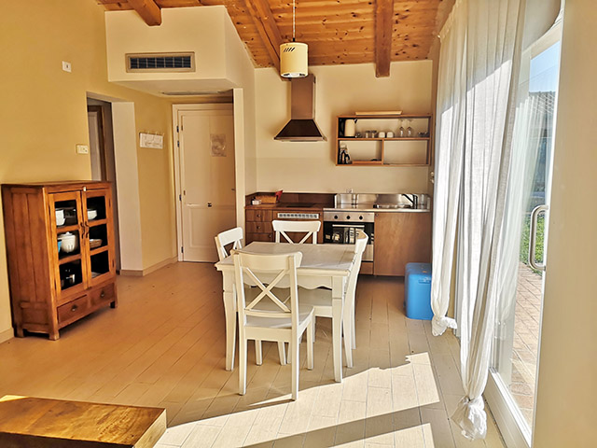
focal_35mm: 27
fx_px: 466
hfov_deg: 65.3
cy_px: 224
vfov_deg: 51.4
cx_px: 298
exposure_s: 1/622
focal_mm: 3.95
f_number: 1.8
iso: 50
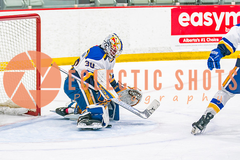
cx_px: 93
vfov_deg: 6.1
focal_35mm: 225
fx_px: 1500
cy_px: 88
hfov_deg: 9.1
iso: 400
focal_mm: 100
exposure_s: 1/640
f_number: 2.8
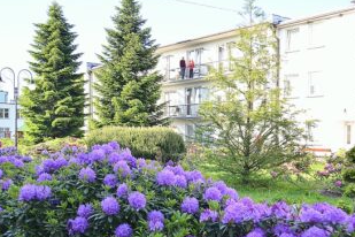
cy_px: 160
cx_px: 159
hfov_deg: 41.1
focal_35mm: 48
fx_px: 473
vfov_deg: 27.9
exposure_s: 1/160
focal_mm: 22
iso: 100
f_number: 3.8
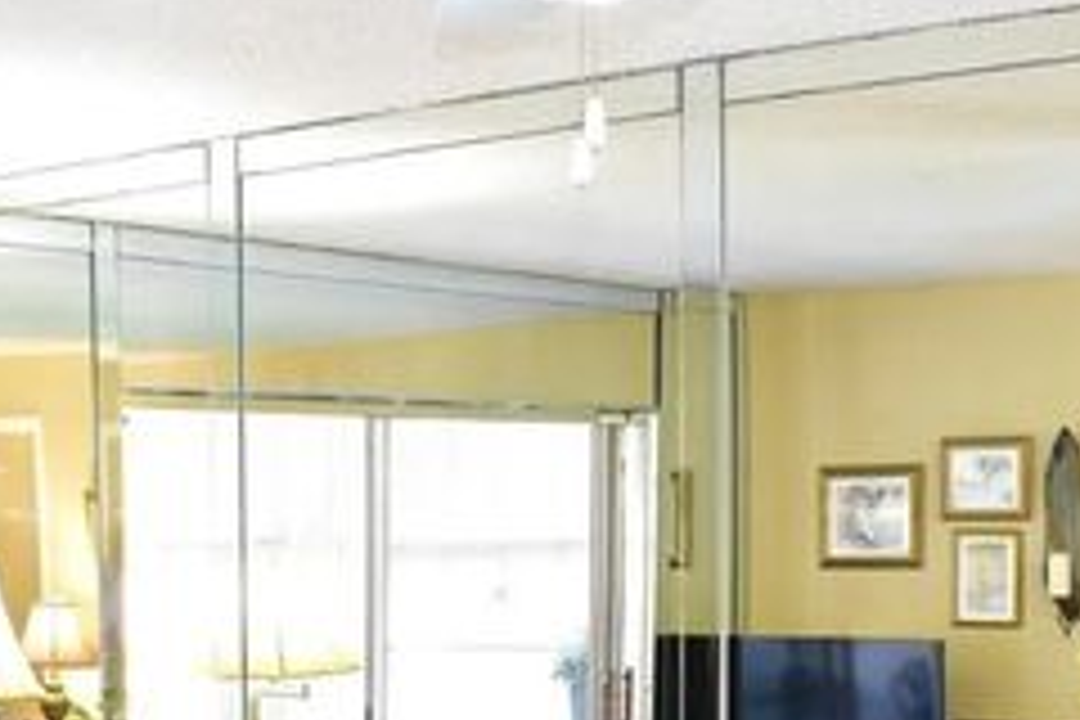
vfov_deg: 18.3
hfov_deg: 28.0
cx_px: 405
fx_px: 2160
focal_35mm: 72
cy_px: 783
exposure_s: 1/60
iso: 2800
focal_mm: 18
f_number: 5.6
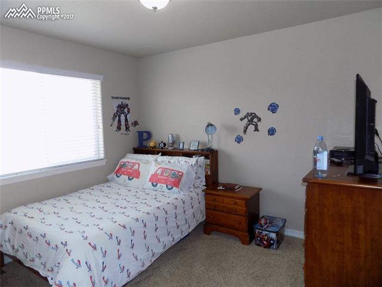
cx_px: 191
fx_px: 254
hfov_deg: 73.9
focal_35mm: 23
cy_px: 144
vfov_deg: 58.9
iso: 100
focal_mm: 4
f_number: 3.1
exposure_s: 1/30
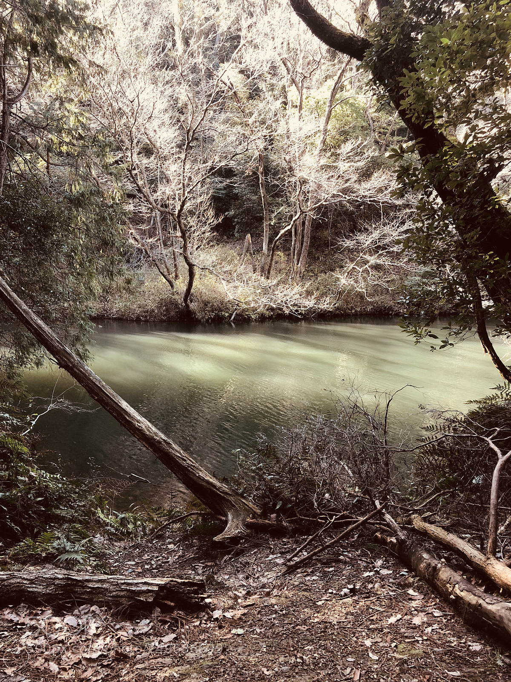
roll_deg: -0.3
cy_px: 341
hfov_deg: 49.7
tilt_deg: -8.5
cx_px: 256
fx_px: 551
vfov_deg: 63.4
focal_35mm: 28
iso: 25
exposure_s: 1/40
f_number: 1.8
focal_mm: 3.99
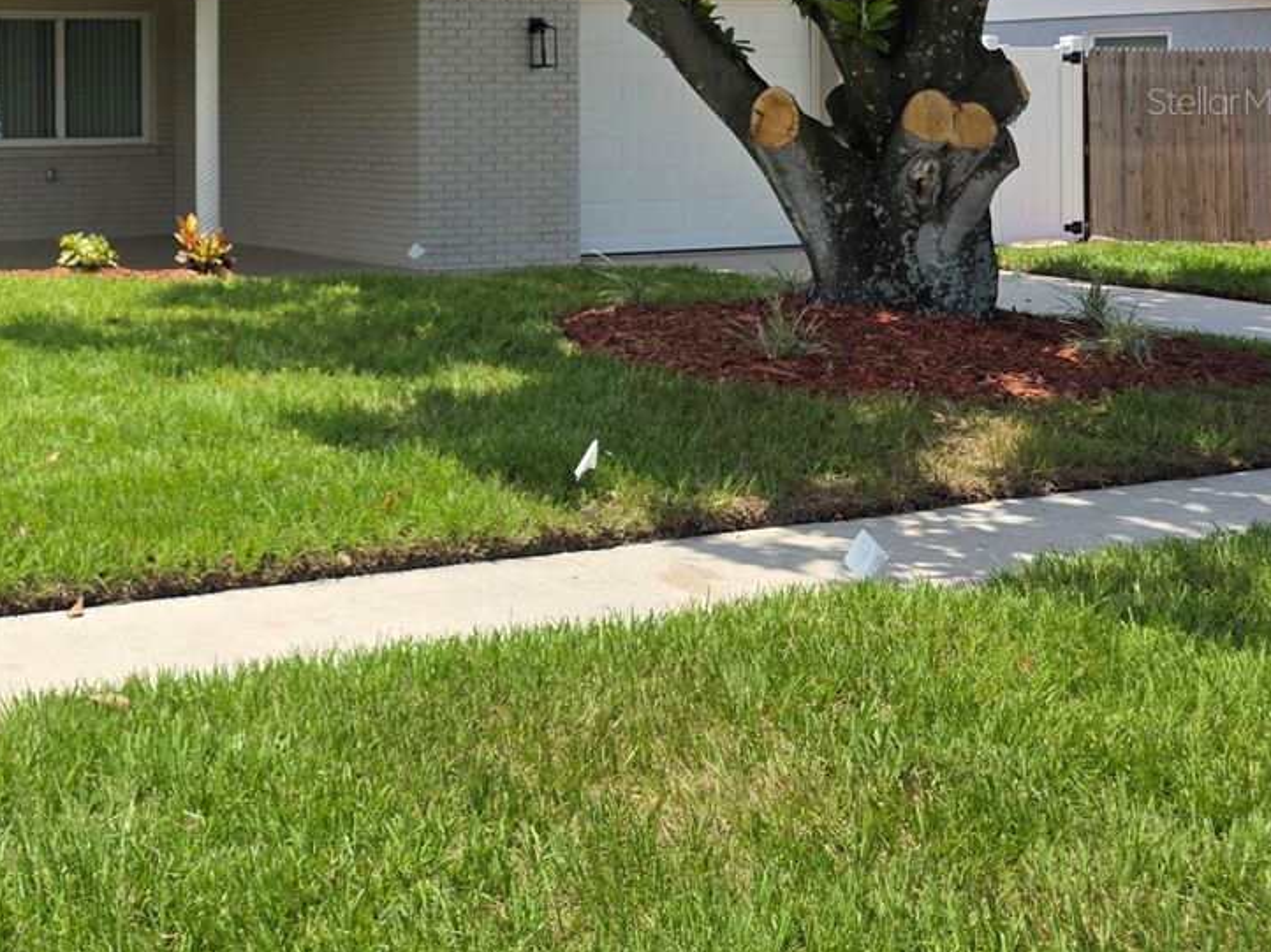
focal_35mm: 51
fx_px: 1872
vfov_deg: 27.5
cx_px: -95
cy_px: 100
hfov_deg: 33.2
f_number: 1.7
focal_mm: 6.3
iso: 80
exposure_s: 1/5958
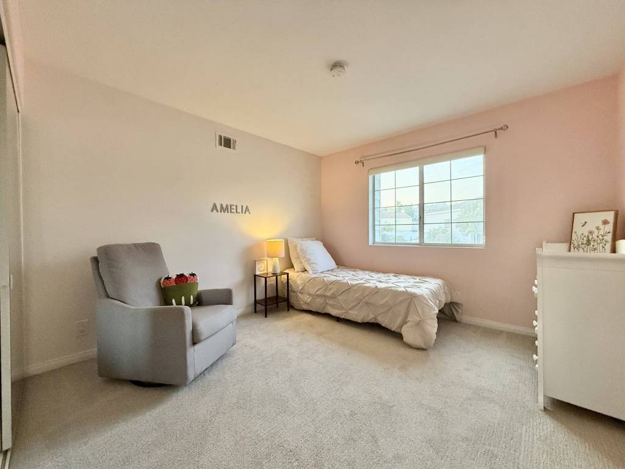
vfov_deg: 85.7
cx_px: 312
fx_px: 253
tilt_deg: -0.3
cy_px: 234
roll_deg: +0.2
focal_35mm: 14
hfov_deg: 102.1
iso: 500
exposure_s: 1/120
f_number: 2.2
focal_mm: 2.22
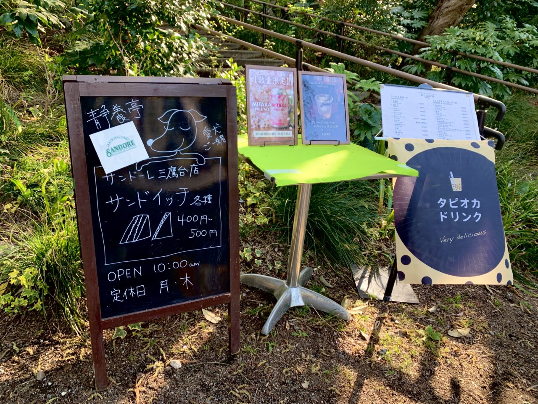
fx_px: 404
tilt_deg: -19.0
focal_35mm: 26
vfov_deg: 53.1
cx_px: 269
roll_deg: -2.4
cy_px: 202
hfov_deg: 67.3
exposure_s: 1/122
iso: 32
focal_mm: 4.25
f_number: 1.8
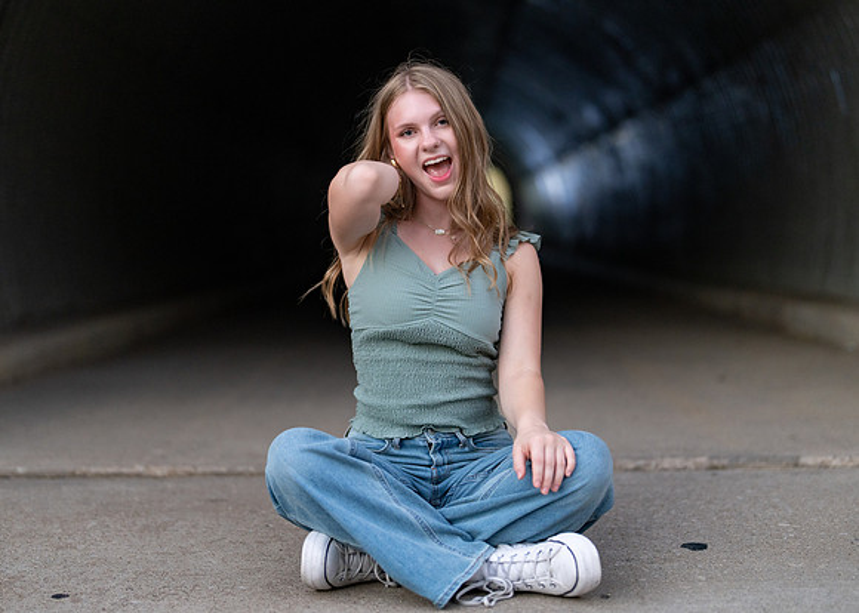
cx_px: 418
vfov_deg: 23.5
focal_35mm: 60
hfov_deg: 32.5
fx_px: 1474
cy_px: 311
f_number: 1.2
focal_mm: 50
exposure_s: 1/400
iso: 640
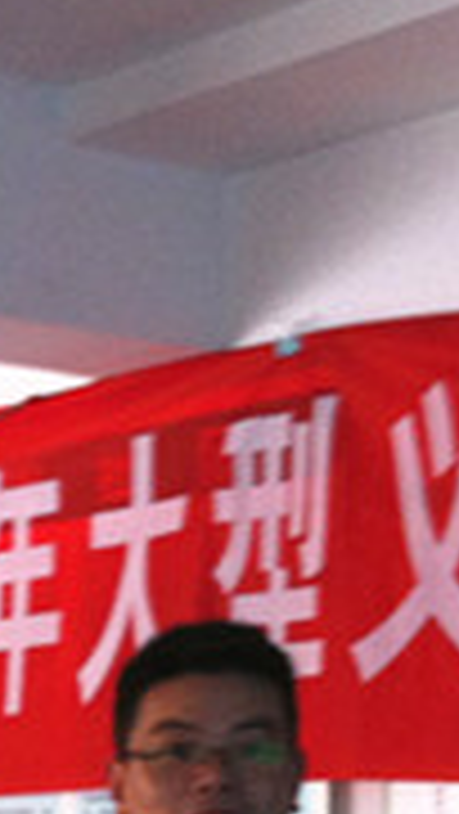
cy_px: 870
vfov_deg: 16.6
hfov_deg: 9.0
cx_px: -518
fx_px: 2722
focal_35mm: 126
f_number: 2.8
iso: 125
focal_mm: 3.85
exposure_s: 1/15
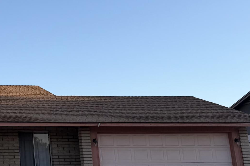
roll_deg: +2.2
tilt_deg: +15.4
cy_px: 42
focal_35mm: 72
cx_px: -72
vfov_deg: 18.8
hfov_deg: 24.6
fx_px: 500
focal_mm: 6.76
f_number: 1.78
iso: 80
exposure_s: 1/2232
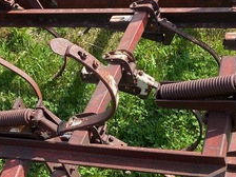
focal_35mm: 93
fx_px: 634
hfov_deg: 21.0
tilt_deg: -42.6
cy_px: 96
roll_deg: +0.4
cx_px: 91
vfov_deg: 15.9
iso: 32
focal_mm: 4.25
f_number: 1.8
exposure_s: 1/898
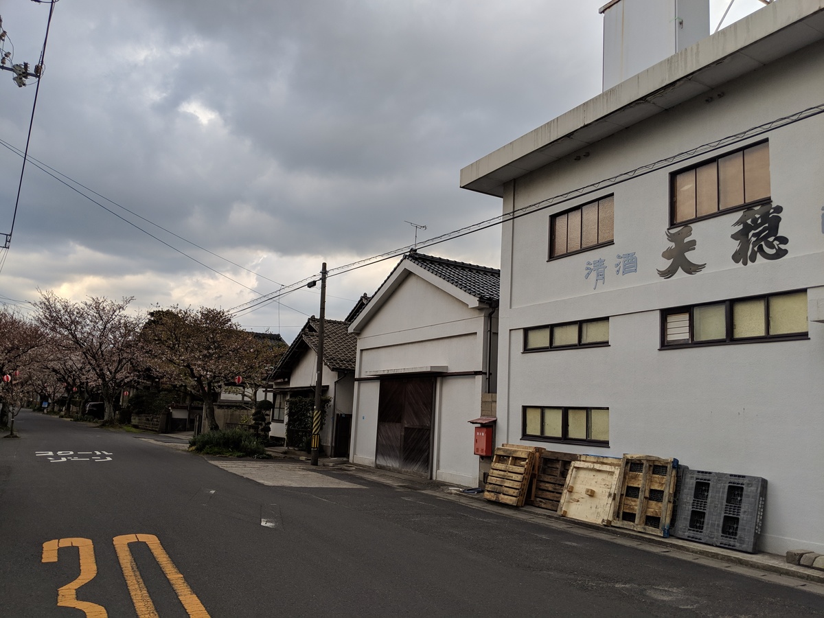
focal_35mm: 27
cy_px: 309
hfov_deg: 65.3
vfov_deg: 51.4
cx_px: 412
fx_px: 643
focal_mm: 4.44
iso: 56
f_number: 1.8
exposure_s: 1/939
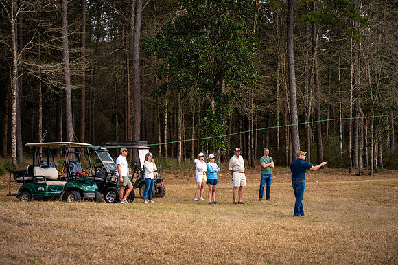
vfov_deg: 17.0
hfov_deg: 25.4
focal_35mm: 80
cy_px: 132
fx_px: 884
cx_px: 199
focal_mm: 80
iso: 160
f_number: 5.6
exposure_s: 1/160
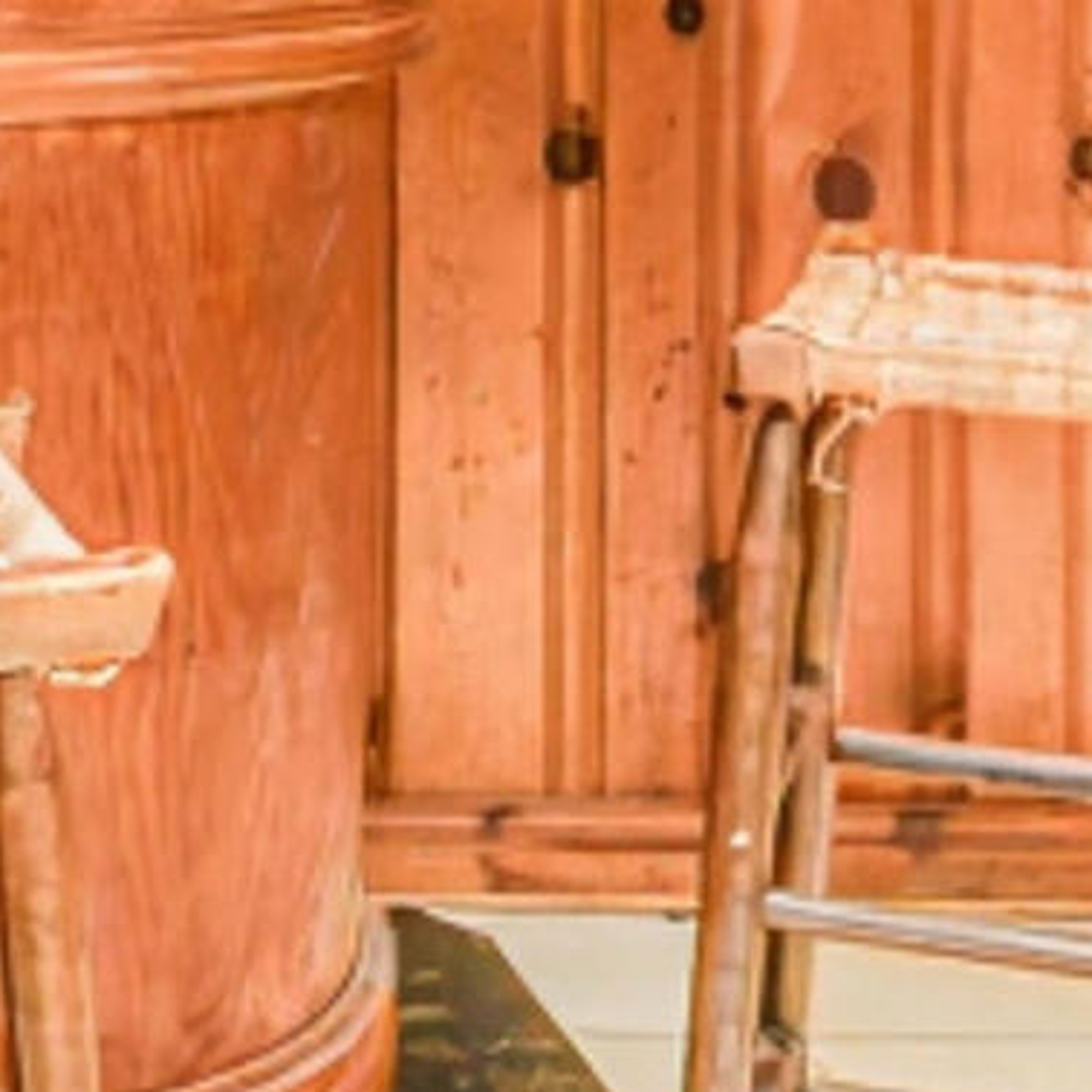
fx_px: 3855
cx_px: -644
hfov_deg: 14.8
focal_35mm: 108
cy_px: -439
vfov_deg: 15.2
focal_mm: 16
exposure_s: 1/6
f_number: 4
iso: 50
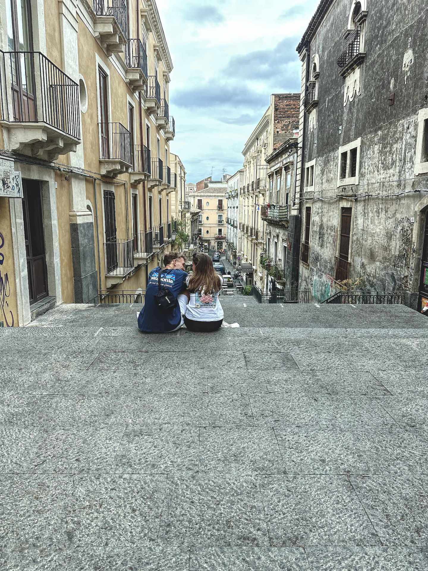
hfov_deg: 56.8
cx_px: 214
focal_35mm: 24
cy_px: 286
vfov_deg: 71.6
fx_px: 396
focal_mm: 6.9
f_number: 1.8
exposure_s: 1/162
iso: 80
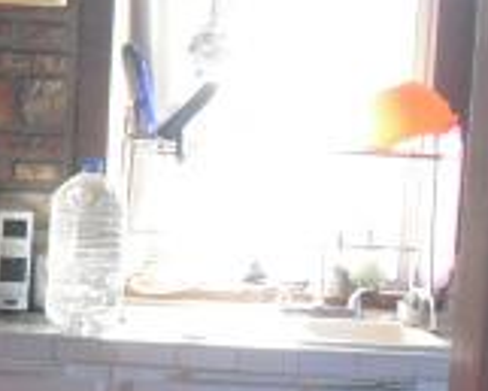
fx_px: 2023
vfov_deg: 11.0
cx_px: -182
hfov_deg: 13.2
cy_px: 352
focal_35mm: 140
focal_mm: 6.3
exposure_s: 1/100
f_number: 3.1
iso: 400
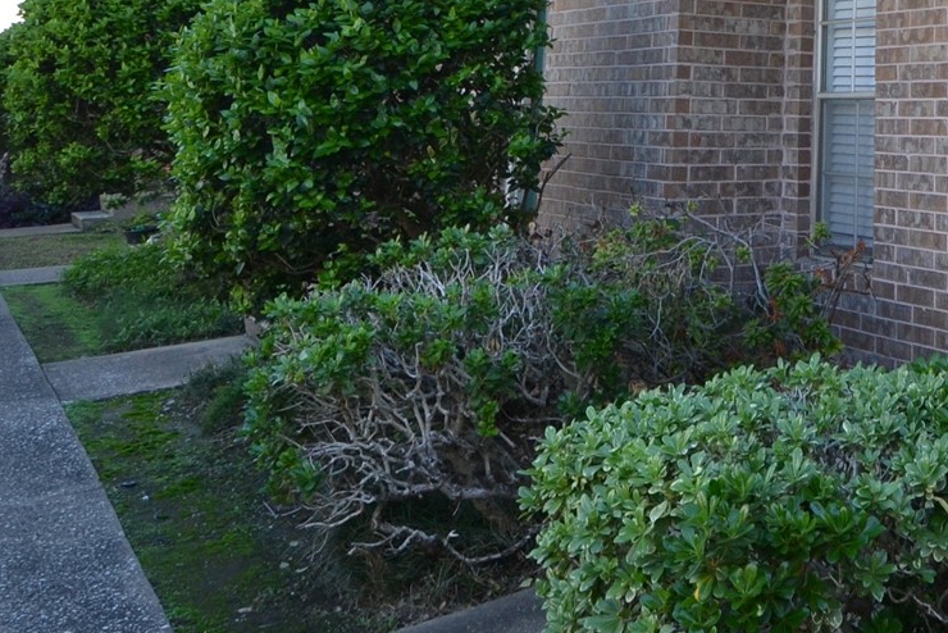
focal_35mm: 44
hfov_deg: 40.1
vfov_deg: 27.2
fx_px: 1159
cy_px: -110
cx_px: 906
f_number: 5.6
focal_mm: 10
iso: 180
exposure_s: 1/125
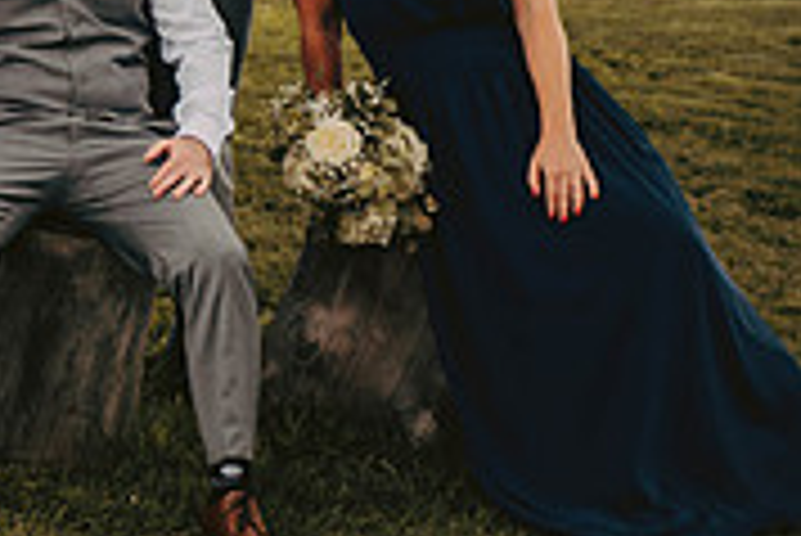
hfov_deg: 10.9
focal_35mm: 179
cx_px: -500
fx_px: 3986
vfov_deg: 7.6
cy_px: -173
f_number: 2.8
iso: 250
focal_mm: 55
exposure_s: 1/400
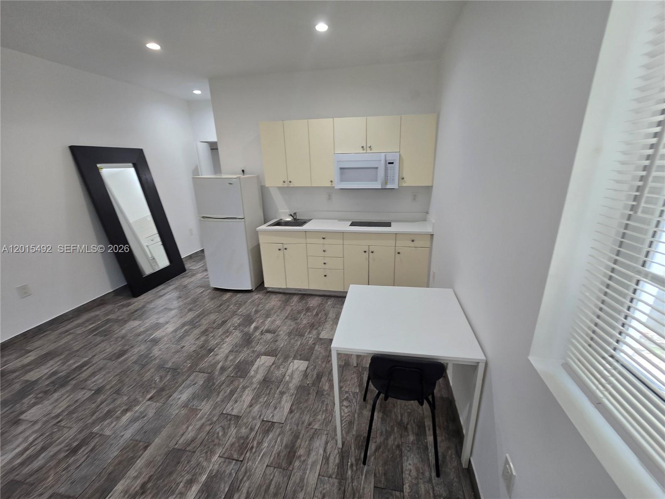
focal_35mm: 13
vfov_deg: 89.9
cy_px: 250
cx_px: 332
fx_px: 250
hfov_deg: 106.2
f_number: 2.2
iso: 125
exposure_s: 1/60
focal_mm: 2.2
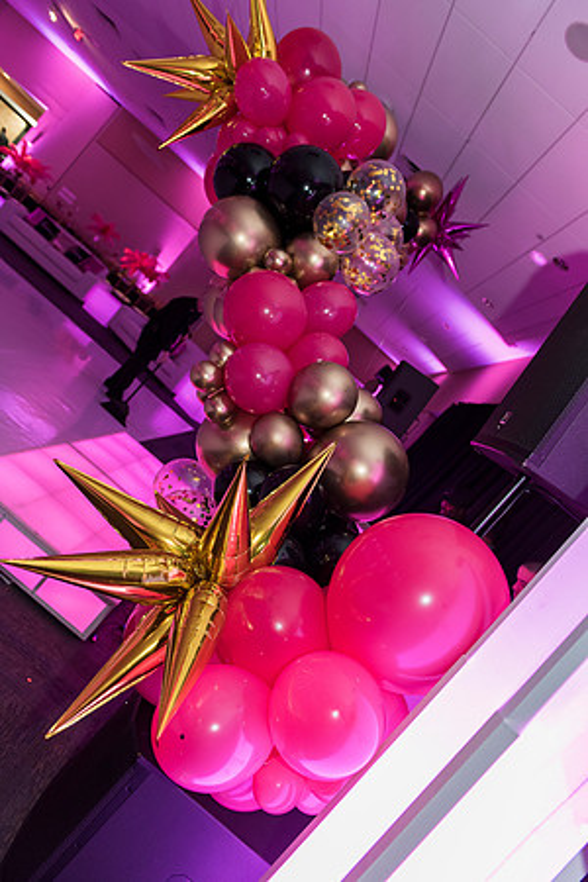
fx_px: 588
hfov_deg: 53.1
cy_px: 441
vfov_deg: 73.7
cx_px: 294
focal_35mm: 24
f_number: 3.2
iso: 1600
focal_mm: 24
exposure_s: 1/60
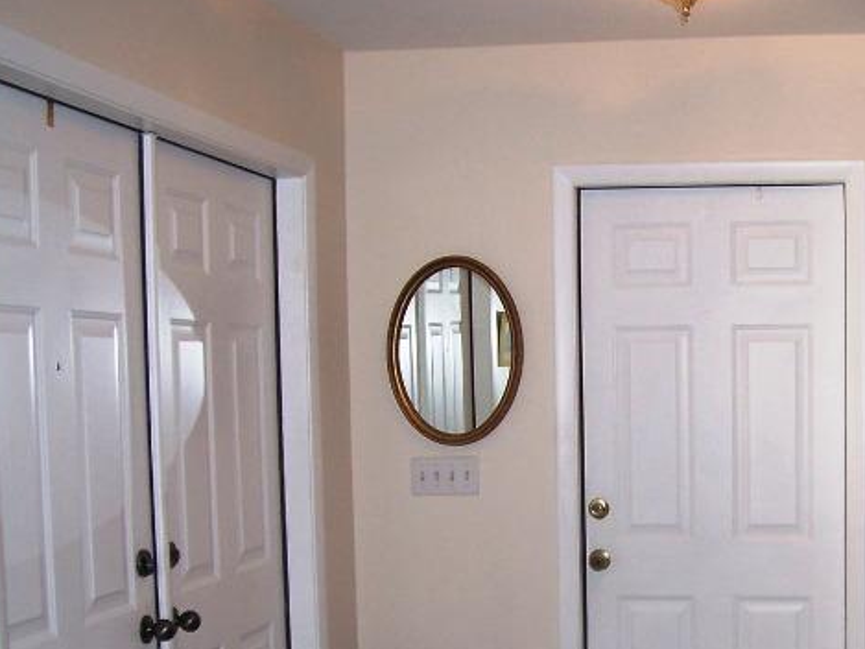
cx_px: 660
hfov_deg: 32.5
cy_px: 537
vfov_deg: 24.8
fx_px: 1450
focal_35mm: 58
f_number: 2.7
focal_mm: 5.6
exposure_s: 1/60
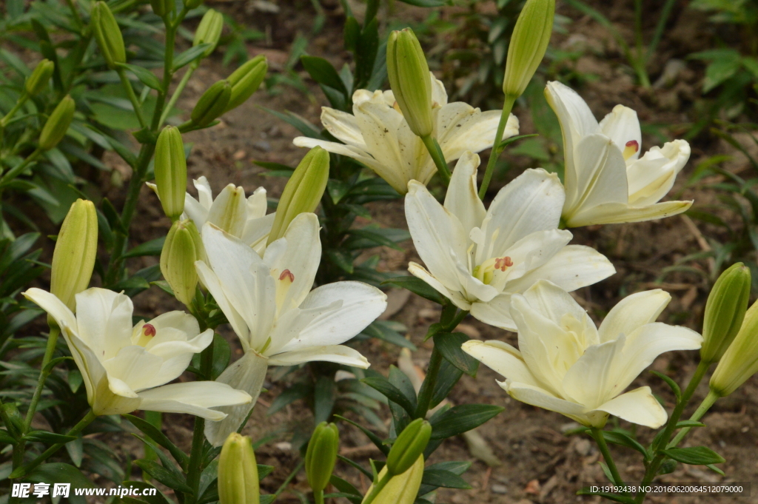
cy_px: 252
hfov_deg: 7.9
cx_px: 379
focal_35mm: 262
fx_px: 5523
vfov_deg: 5.2
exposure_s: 1/250
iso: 900
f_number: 18
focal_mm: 175
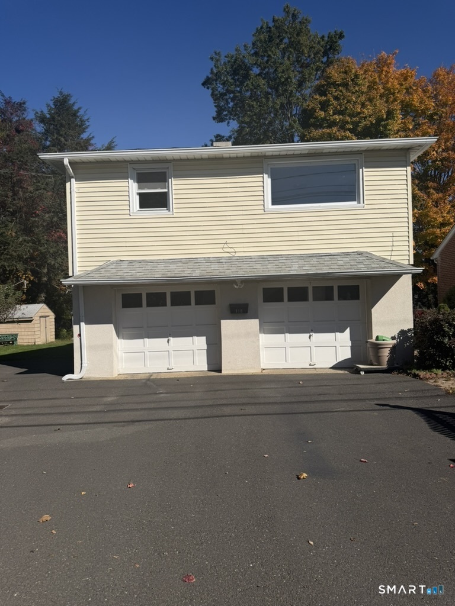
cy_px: 303
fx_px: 421
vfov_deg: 71.6
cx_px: 228
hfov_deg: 56.8
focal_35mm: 24
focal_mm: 6.76
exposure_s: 1/9091
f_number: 1.78
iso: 80
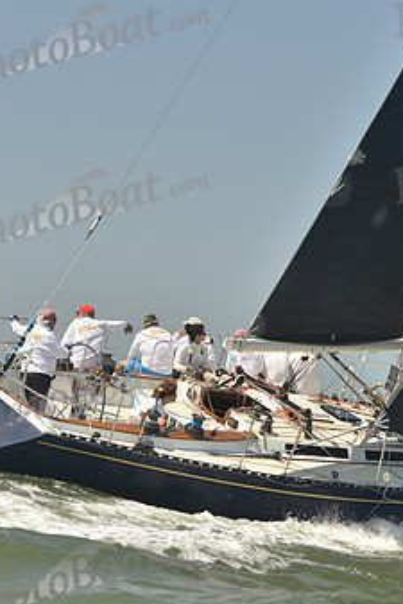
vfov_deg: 14.5
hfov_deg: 9.7
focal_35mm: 141
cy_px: 275
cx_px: 303
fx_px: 2365
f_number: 4.5
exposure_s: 1/1000
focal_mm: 82
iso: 280
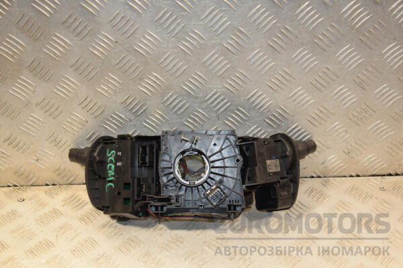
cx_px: 202
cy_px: 134
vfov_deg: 26.5
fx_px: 571
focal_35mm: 51
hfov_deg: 38.9
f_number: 5
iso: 800
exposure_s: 1/160
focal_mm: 34
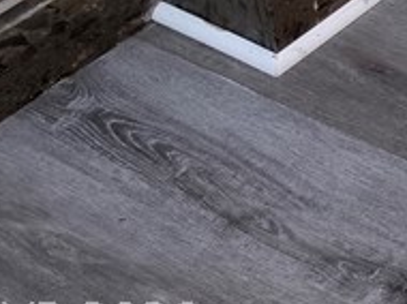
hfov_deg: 11.9
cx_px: 1062
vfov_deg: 10.1
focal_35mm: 124
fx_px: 1456
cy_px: -467
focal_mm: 6.5
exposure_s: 1/120
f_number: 1.4
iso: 160
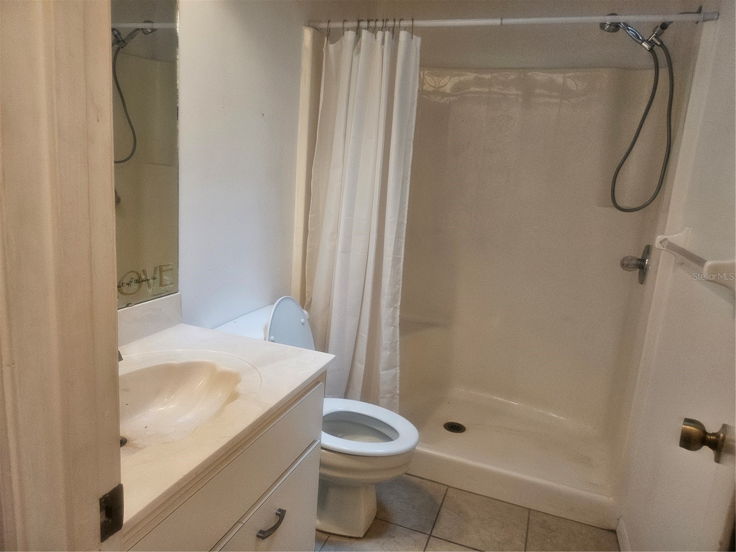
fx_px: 510
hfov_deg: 71.6
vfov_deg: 56.8
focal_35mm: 24
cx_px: 368
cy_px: 276
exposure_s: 1/120
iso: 250
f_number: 1.8
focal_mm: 5
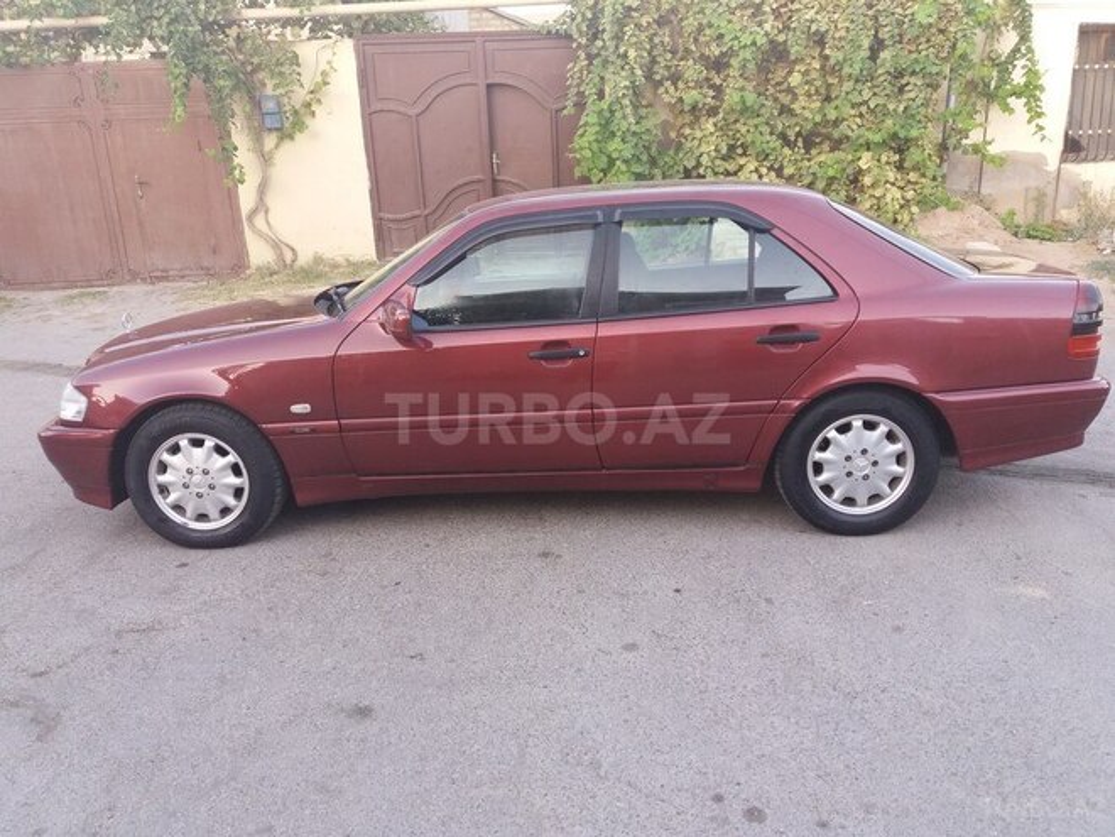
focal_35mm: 28
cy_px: 418
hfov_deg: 63.4
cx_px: 558
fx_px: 902
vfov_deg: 49.7
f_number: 1.9
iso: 100
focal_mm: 3.7
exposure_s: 1/33
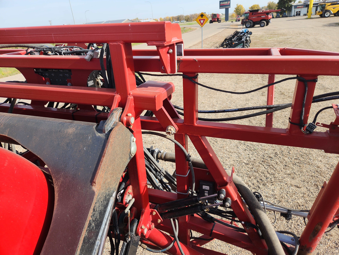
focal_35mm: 23
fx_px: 225
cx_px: 170
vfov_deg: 58.9
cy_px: 128
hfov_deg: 73.9
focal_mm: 5.4
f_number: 1.8
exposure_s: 1/876
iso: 20
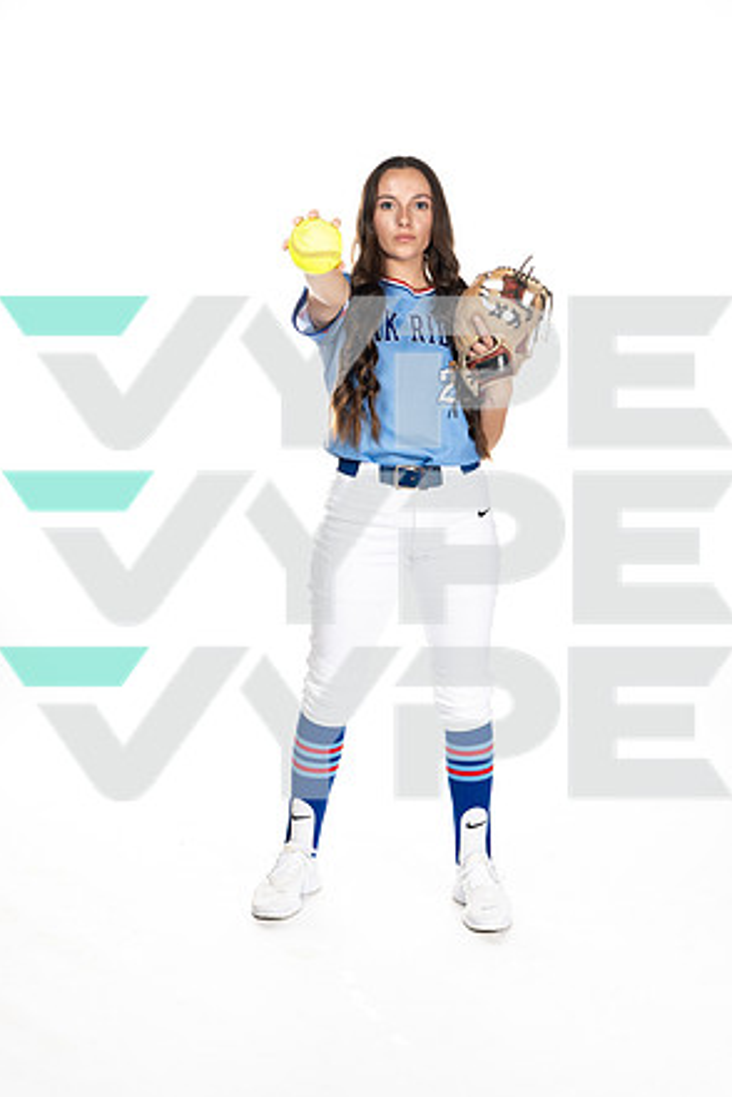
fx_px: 1525
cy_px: 550
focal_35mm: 50
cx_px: 371
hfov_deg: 27.0
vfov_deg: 39.6
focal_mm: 49
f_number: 6.3
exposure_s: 1/250
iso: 400
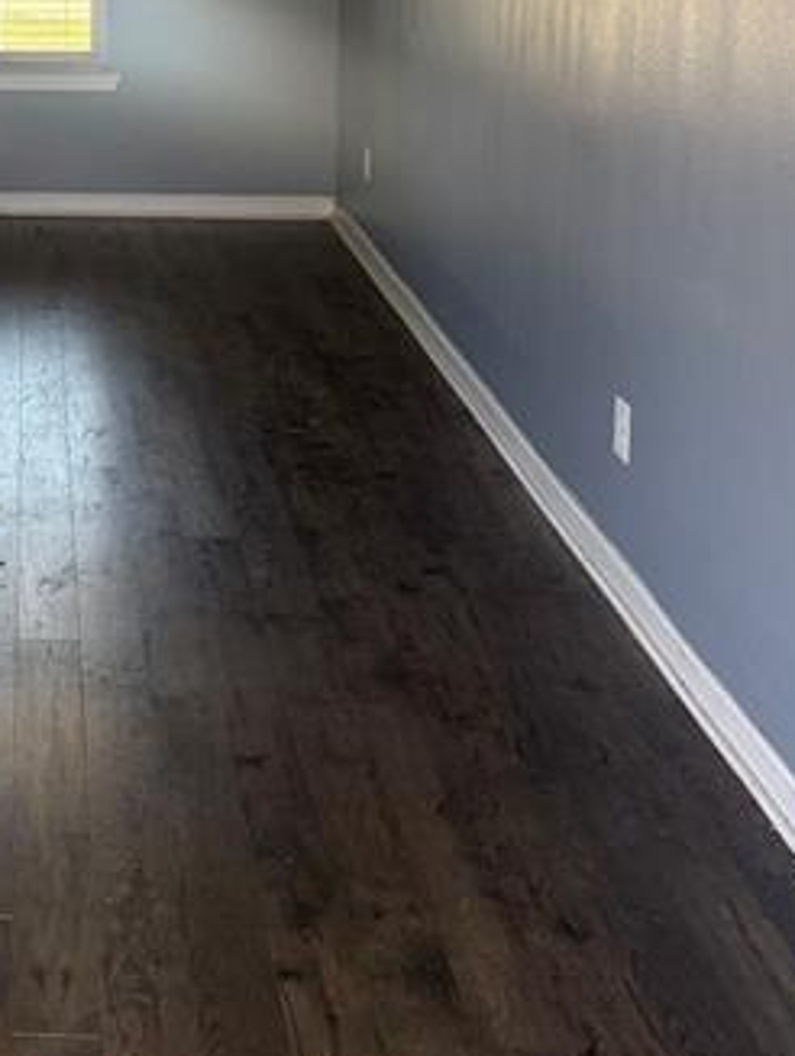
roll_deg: +0.9
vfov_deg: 29.7
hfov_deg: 22.9
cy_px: 19
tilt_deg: -5.7
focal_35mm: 61
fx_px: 1864
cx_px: -39
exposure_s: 1/118
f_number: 1.6
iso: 125
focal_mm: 5.96
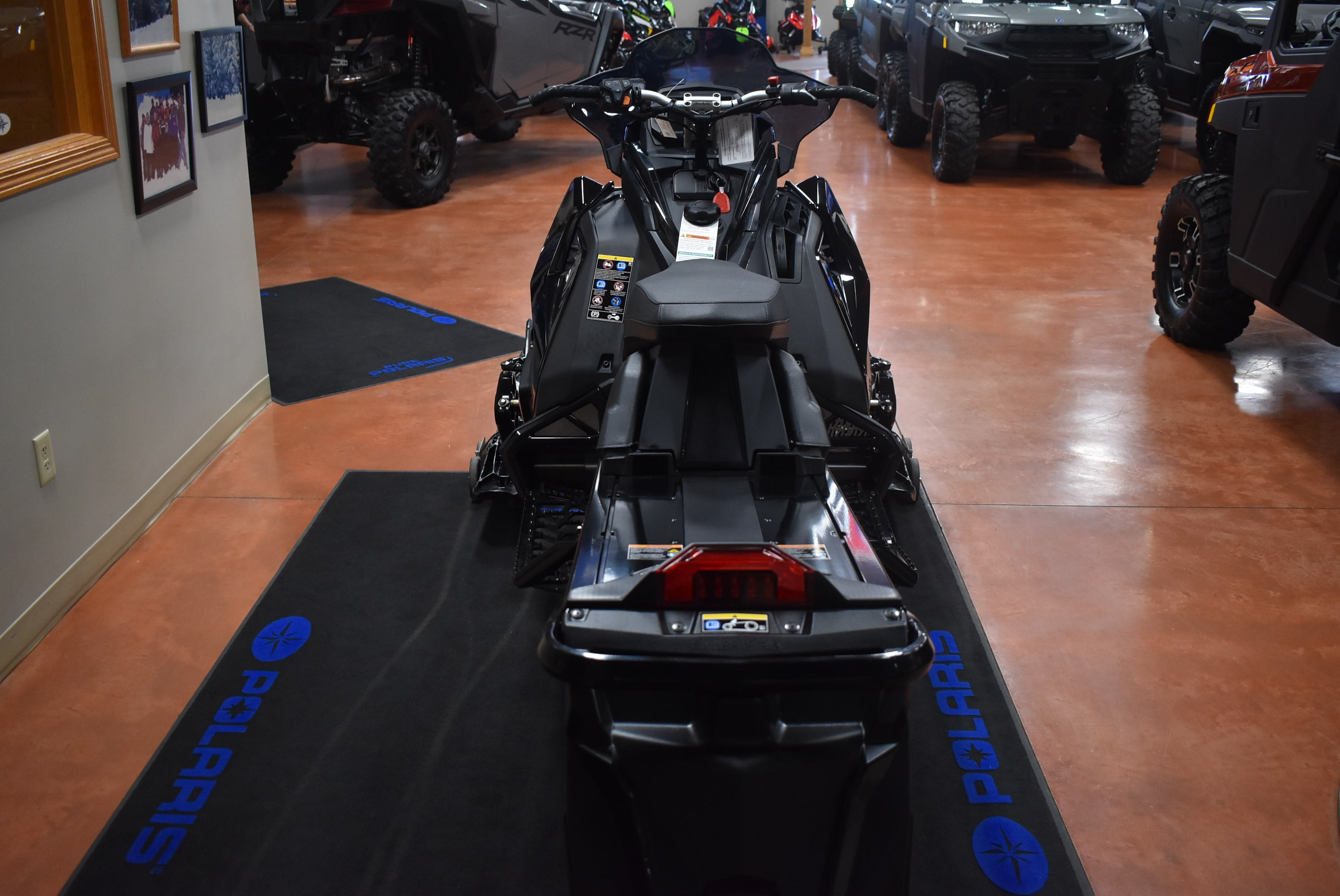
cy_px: 448
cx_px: 670
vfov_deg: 36.9
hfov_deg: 53.1
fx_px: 1341
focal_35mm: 36
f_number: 3.8
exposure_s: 1/125
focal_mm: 24
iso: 1400
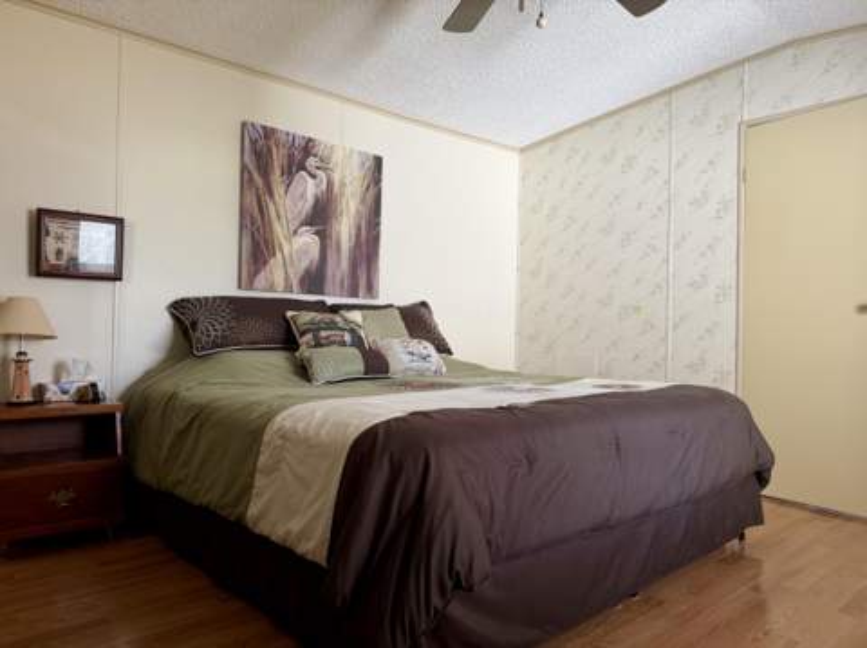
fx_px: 601
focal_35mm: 24
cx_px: 434
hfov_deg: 71.7
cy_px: 324
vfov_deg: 56.7
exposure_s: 1/121
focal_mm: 6.76
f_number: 1.78
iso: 160
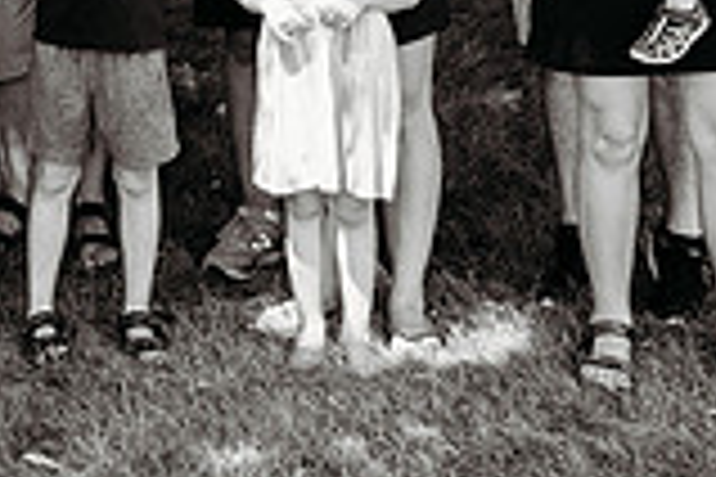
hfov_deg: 16.1
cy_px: -212
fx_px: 2347
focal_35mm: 118
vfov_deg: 11.2
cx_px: -297
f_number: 4.5
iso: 200
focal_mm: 29.5
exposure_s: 1/200
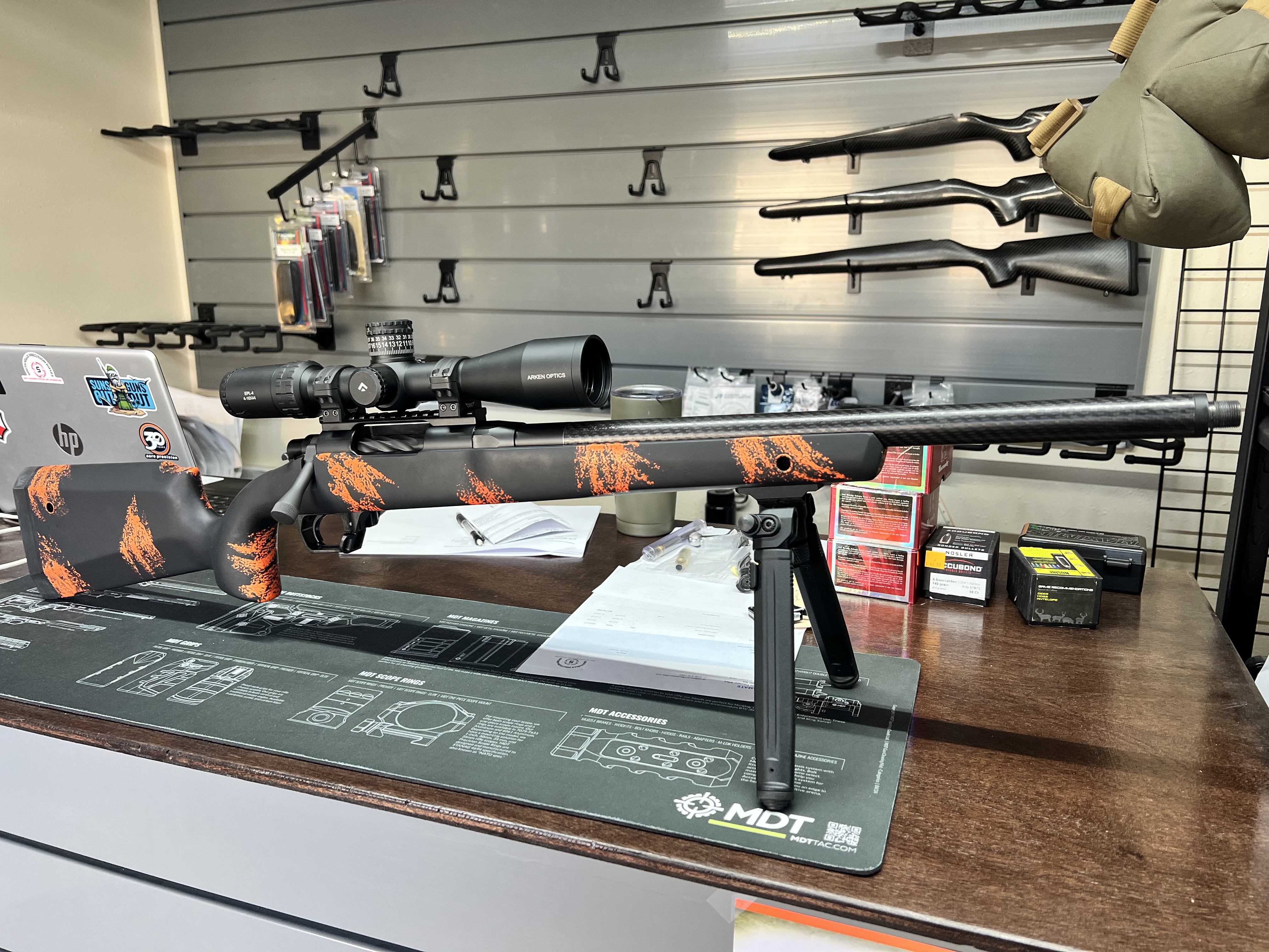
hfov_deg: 67.3
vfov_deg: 53.1
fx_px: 953
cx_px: 634
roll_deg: +0.6
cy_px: 476
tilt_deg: -14.2
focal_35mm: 26
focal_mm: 5.7
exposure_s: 1/120
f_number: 1.5
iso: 125
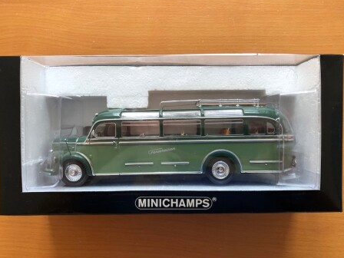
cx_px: 172
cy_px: 131
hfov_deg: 60.0
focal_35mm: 30
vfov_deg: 46.8
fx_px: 298
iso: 40
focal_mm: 4
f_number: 1.8
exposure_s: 1/20
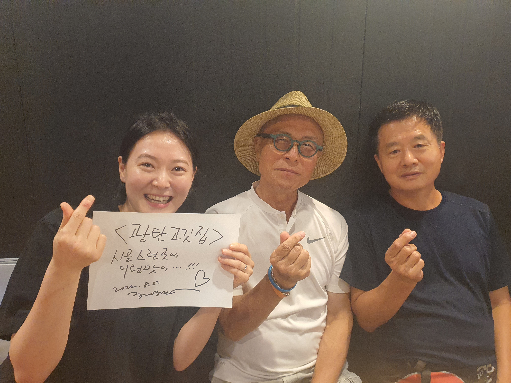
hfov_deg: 67.3
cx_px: 256
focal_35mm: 26
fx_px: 384
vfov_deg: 53.1
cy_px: 192
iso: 250
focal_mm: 4.3
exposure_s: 1/40
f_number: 1.5
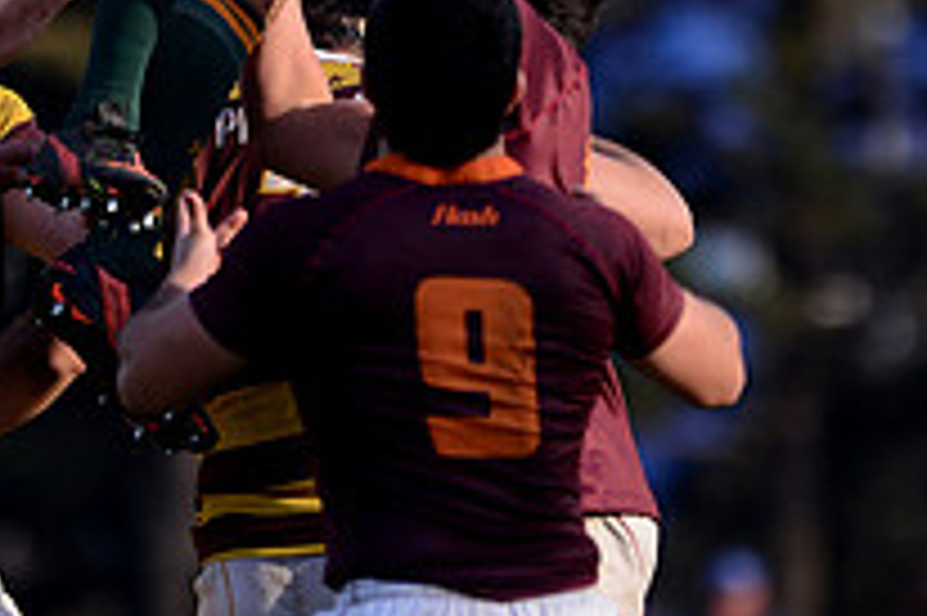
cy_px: -223
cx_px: 544
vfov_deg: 1.2
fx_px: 30411
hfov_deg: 1.7
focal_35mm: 1182
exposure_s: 1/1600
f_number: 4
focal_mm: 420
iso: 400
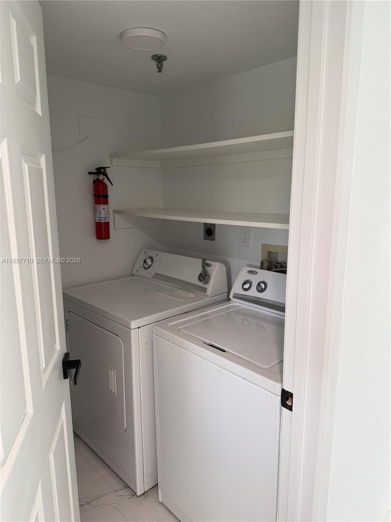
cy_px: 261
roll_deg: +0.2
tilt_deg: -10.5
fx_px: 361
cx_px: 196
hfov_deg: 56.8
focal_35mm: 24
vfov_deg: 71.6
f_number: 1.78
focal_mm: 6.76
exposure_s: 1/120
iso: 100
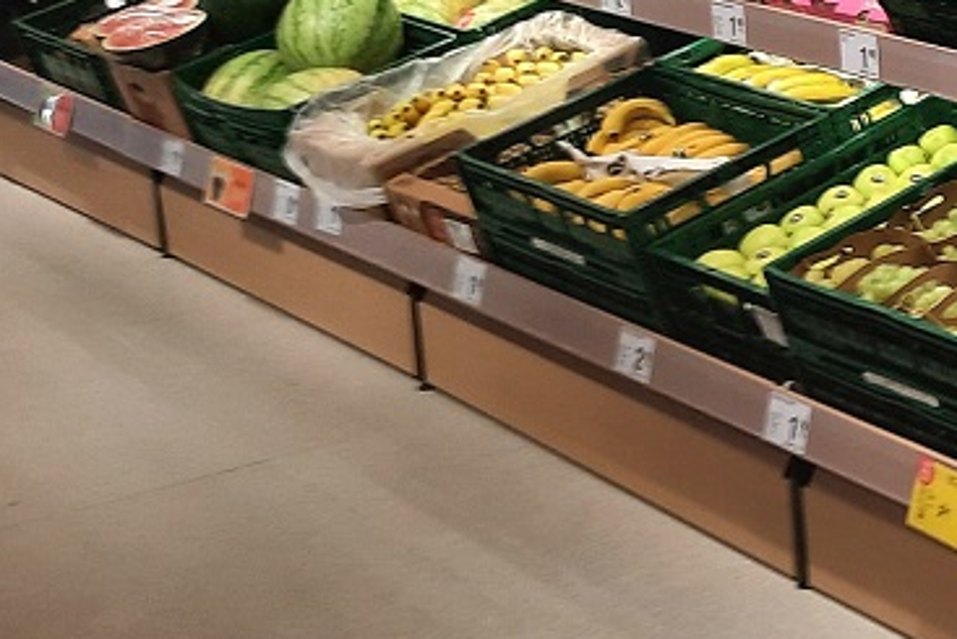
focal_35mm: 85
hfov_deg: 20.3
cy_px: 52
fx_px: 2260
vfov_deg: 15.9
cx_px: 1458
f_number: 2
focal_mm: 4.6
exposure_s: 1/50
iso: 50
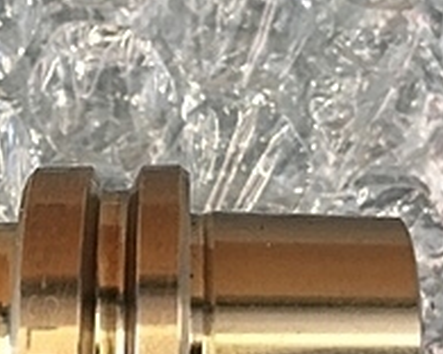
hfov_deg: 20.0
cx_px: 11
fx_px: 1219
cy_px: 370
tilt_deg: -78.0
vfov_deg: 16.1
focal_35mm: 93
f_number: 2.2
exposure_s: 1/30
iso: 100
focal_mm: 4.15
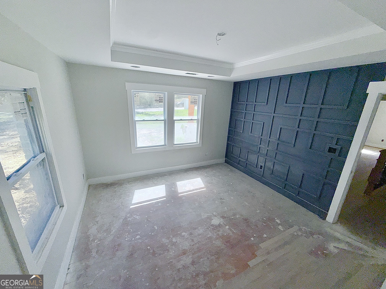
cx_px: 193
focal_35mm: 14
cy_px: 144
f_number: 2.2
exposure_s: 1/329
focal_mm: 2.22
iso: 16
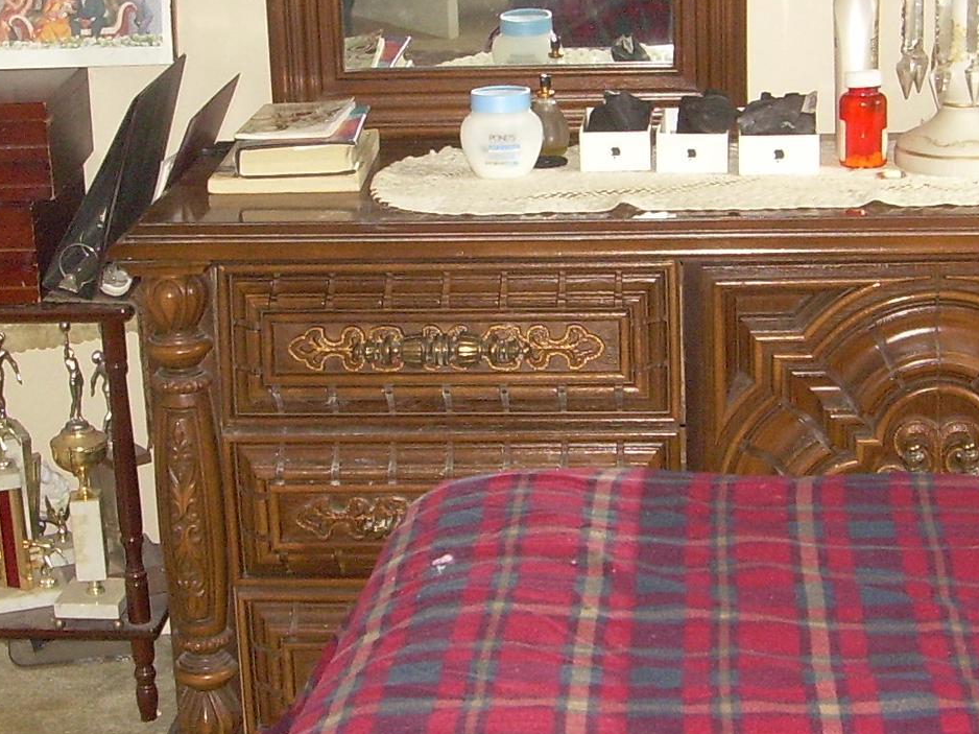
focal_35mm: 83
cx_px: 539
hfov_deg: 23.6
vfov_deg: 17.7
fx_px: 2347
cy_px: 213
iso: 200
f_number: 2.8
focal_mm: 6.3
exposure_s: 1/60
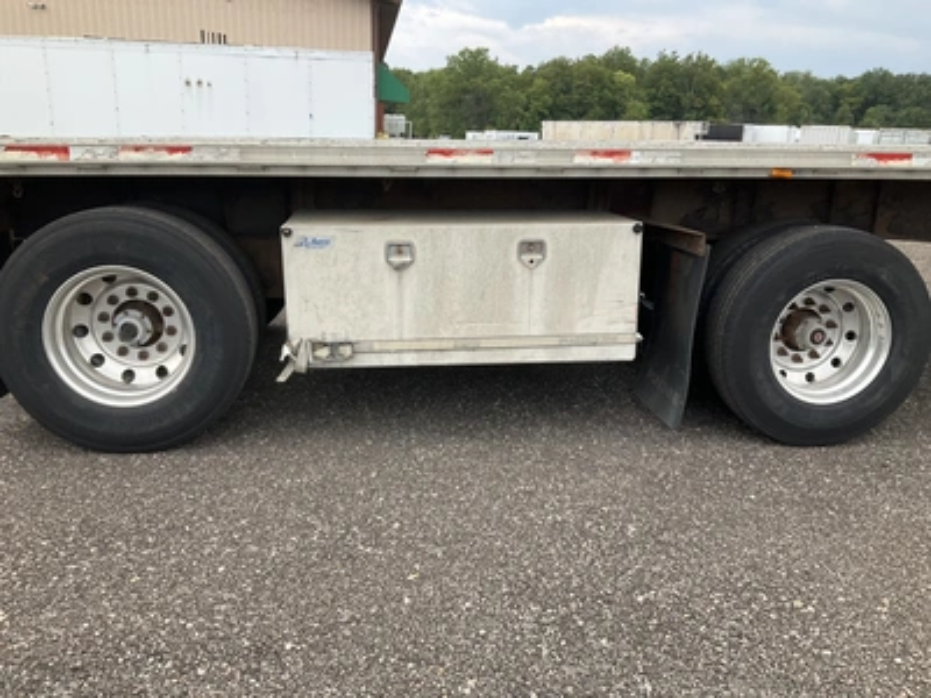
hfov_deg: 61.7
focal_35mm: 29
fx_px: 780
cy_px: 349
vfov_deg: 48.2
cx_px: 466
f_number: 1.8
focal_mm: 3
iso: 25
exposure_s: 1/728
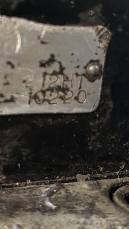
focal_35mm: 62
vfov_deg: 33.3
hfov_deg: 18.9
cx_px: 2
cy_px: 63
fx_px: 377
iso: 640
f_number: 1.5
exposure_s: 1/30
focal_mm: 5.7
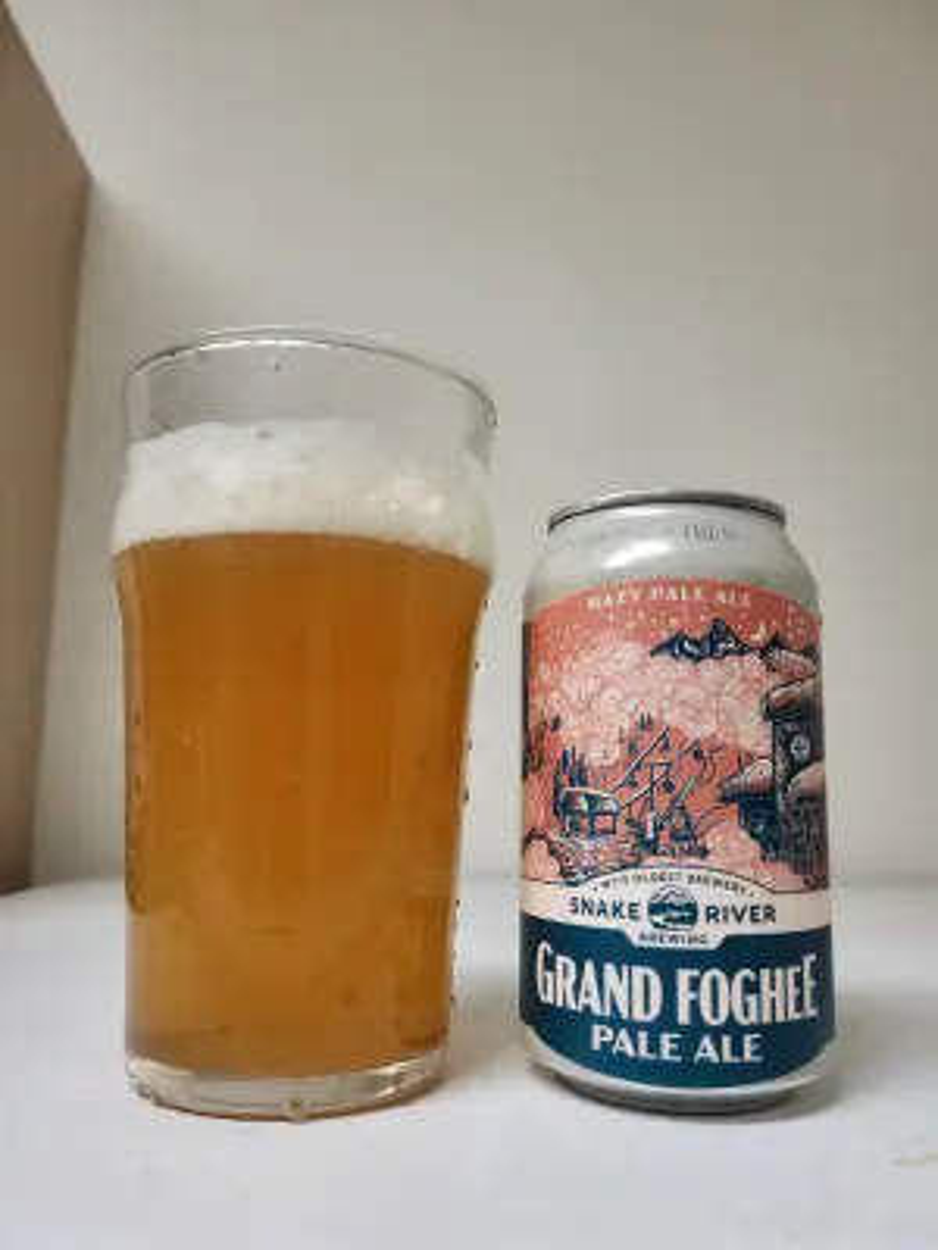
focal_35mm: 26
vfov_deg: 67.3
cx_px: 469
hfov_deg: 53.1
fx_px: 939
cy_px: 625
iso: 250
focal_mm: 5.4
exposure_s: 1/120
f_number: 1.8
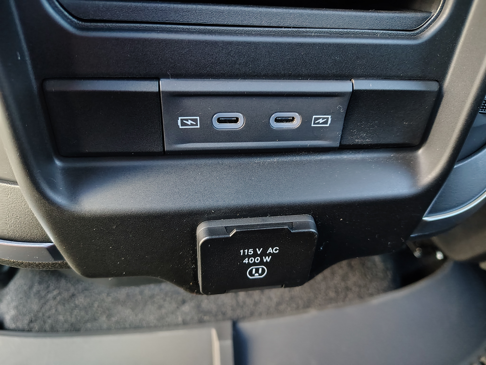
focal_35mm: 24
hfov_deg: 71.6
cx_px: 243
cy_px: 182
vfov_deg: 56.8
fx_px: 337
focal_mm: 5.56
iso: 3163
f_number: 1.8
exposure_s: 1/33.3
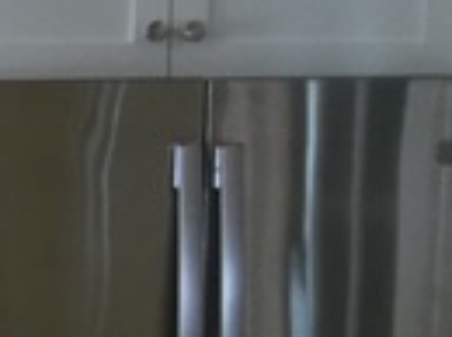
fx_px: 1994
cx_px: -462
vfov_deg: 9.5
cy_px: 406
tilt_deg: -2.6
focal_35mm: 153
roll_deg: -0.7
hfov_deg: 11.6
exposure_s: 1/30
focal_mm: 3.3
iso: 32
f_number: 2.4
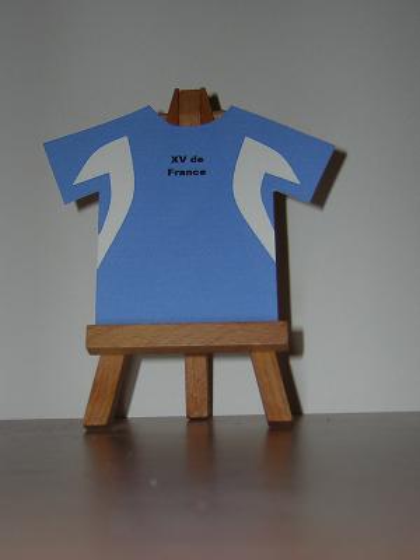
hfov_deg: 22.3
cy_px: 280
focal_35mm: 66
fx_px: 1068
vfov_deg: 29.4
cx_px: 210
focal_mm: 8.6
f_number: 3.5
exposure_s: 1/60.1
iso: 50
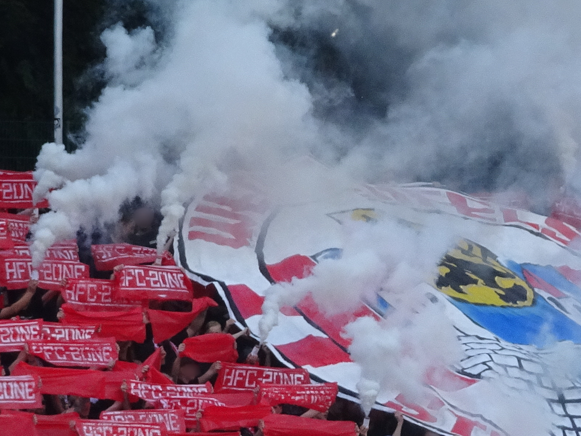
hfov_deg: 2.5
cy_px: 250
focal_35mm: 779
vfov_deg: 1.9
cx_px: 533
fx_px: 13075
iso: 125
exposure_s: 1/250
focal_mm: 43.45
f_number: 6.3
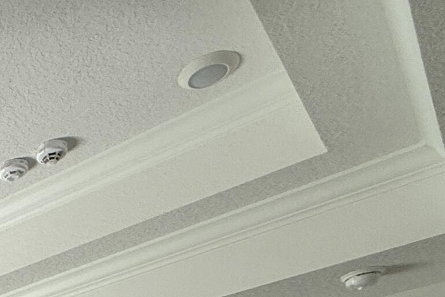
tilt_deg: -0.3
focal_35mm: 57
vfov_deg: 17.2
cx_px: -208
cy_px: 596
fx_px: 705
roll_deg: +1.2
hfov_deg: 26.4
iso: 125
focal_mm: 2.22
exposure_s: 1/120
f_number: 2.2
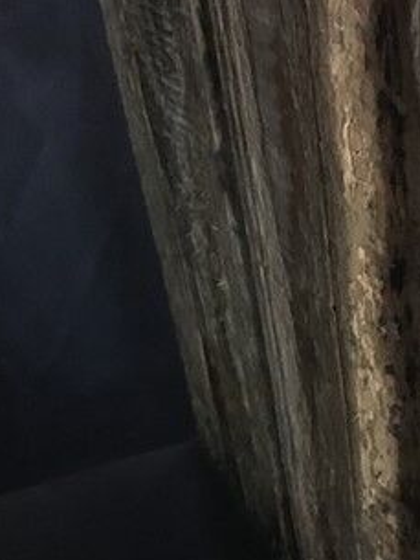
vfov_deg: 32.1
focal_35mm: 57
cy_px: 507
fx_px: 921
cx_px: 405
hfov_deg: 24.7
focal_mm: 4.15
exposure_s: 1/17
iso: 1000
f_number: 2.2
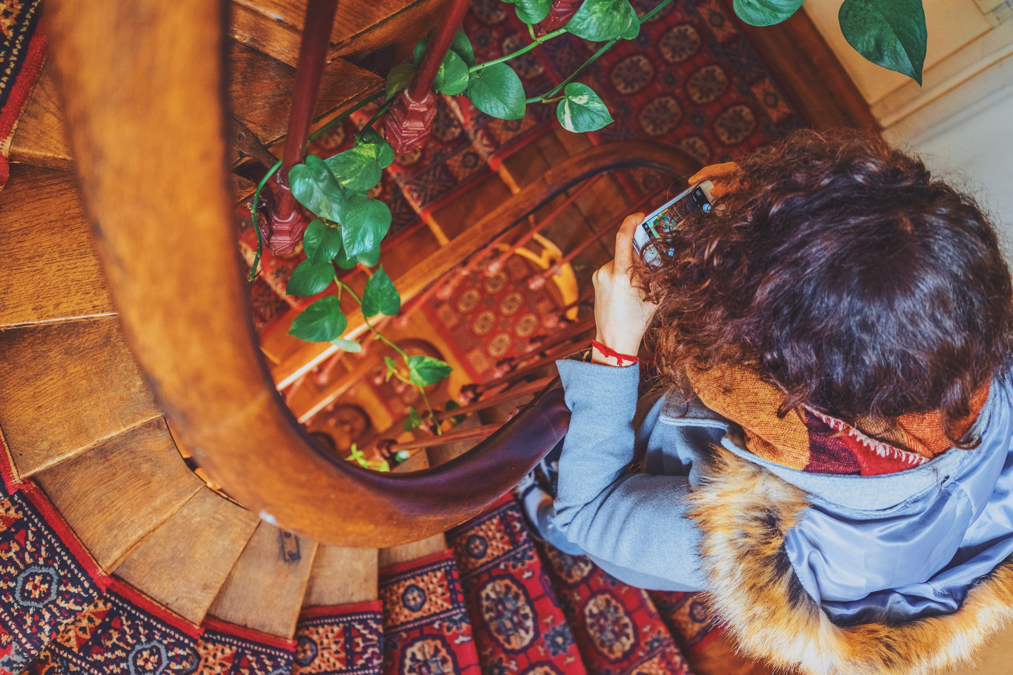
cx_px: 506
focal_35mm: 35
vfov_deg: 37.9
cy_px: 338
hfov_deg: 54.4
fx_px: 985
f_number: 4
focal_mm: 35
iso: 1600
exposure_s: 1/60
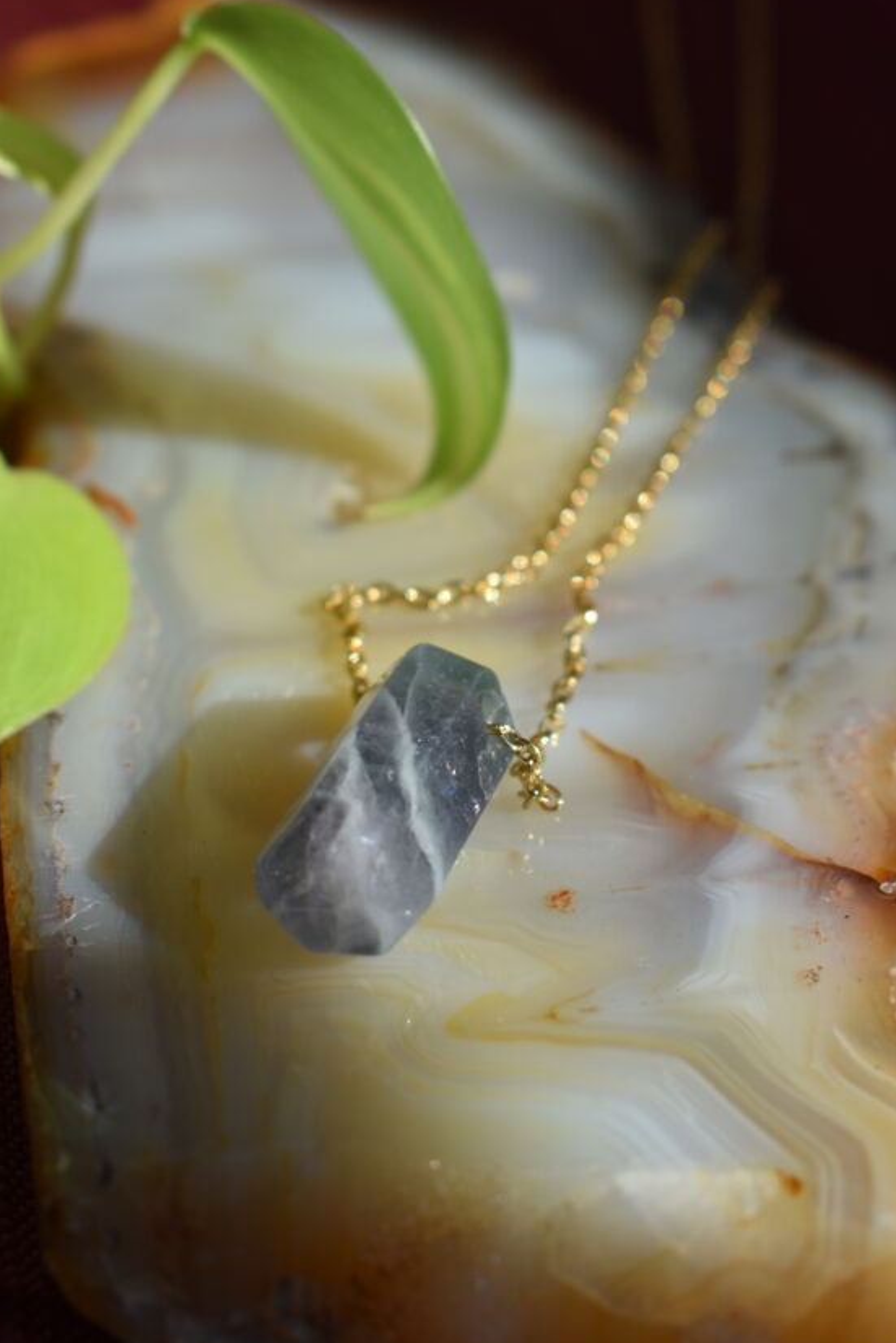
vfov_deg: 23.9
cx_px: 423
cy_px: 714
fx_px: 3172
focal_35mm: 85
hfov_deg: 16.1
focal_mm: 52
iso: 100
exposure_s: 1/160
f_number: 8
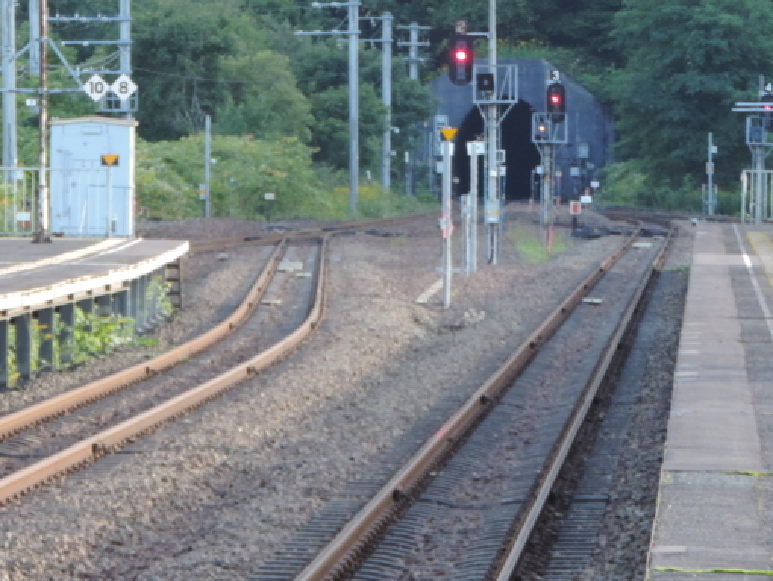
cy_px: 197
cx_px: 239
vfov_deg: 3.8
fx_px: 8758
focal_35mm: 392
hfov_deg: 5.1
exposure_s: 1/160
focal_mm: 44.5
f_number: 4.7
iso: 400
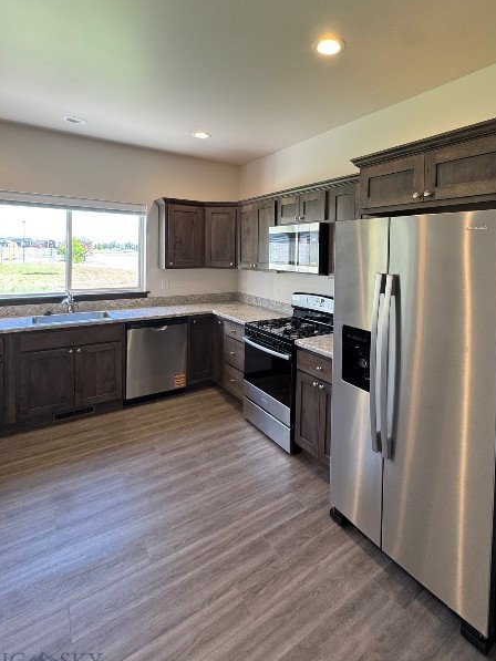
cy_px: 262
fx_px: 344
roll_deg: -0.9
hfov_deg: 70.8
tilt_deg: -0.1
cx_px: 300
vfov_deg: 86.6
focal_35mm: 18
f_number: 2.2
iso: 160
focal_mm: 2.22
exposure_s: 1/120
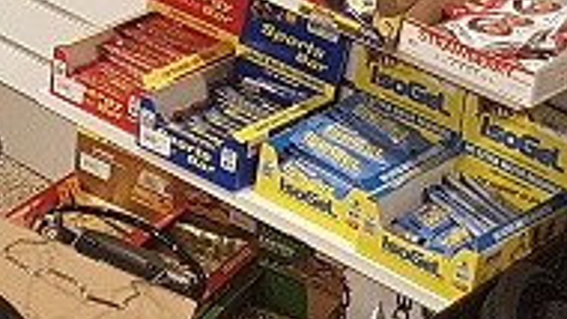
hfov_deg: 12.5
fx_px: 2256
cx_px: -597
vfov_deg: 7.6
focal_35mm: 150
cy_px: -411
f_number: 1.7
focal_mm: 4.2
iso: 40
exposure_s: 1/50
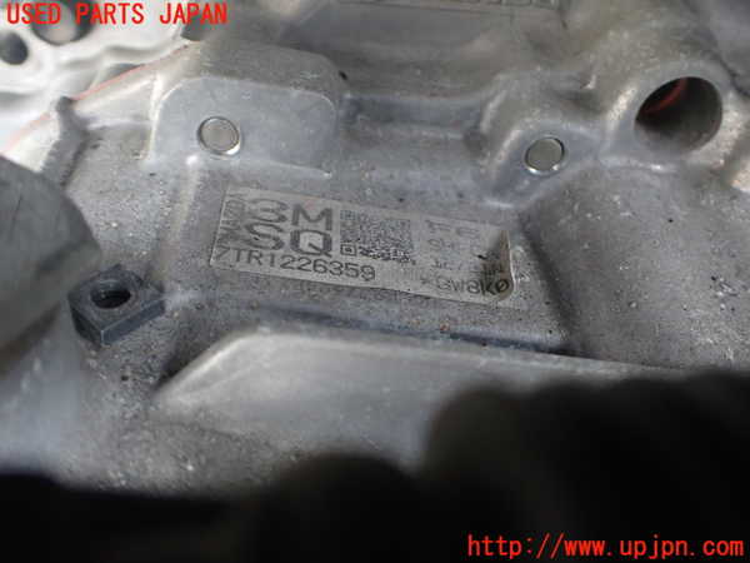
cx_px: 375
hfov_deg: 60.0
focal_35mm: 30
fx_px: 650
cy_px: 282
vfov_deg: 46.8
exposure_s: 1/125
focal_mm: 5.4
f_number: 2.3
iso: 320
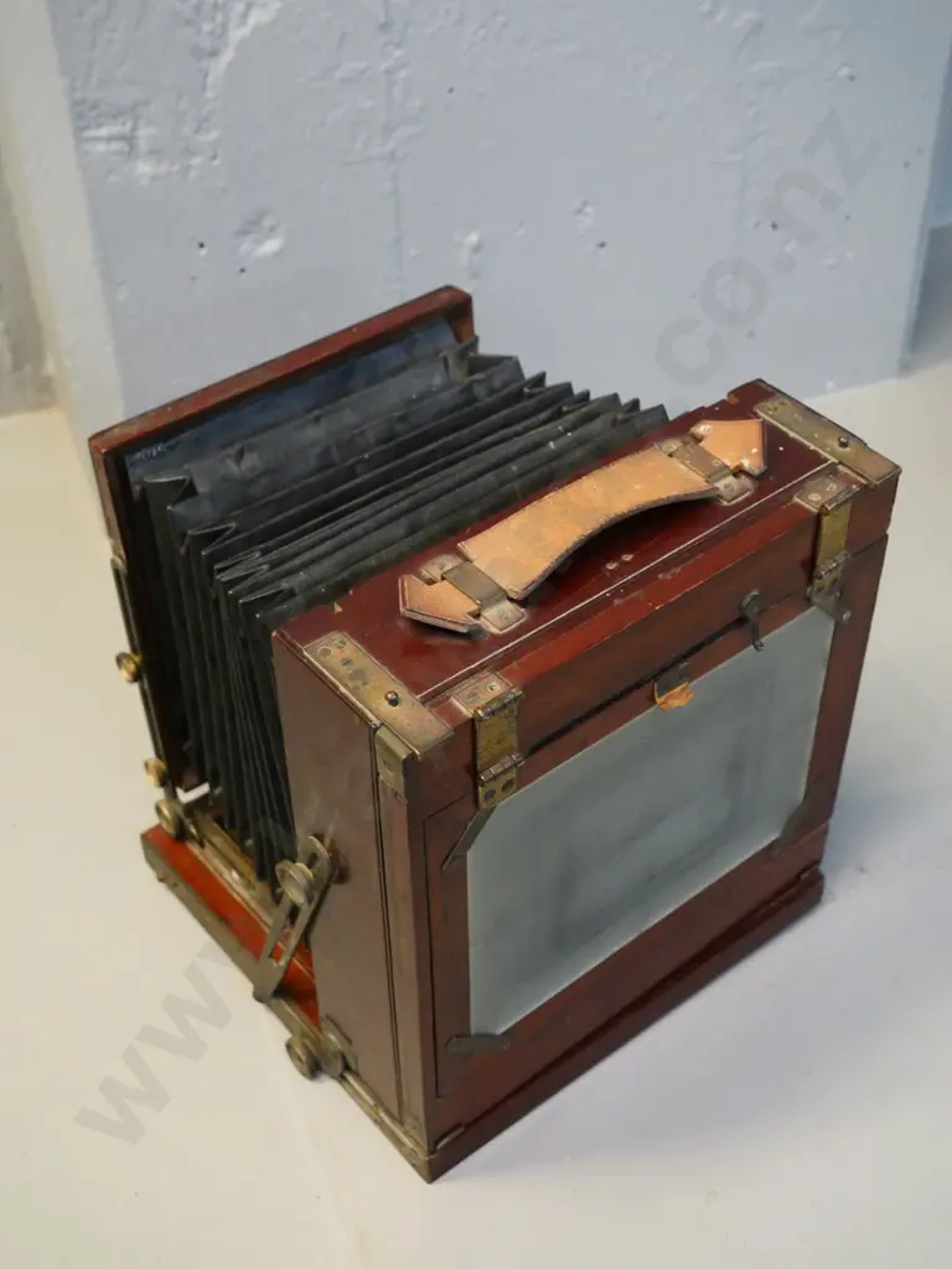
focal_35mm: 44
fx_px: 1613
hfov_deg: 32.9
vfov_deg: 42.9
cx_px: 476
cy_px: 634
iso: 3200
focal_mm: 22
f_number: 5.6
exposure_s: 1/80
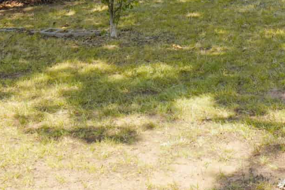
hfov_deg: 18.9
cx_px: 264
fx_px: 840
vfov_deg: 12.4
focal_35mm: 106
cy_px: -76
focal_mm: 17
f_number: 8
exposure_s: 1/125
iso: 100
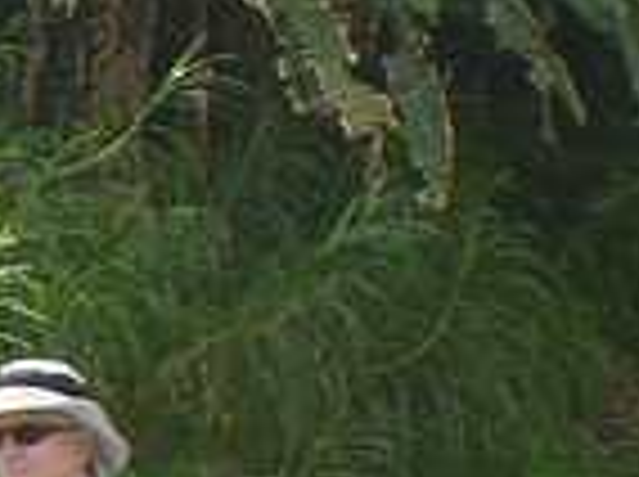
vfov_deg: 3.3
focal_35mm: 442
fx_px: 8145
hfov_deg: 4.5
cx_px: -468
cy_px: 673
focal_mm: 19.2
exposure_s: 1/125
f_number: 5.7
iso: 100
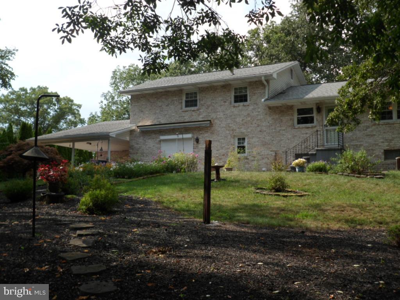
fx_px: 485
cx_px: 200
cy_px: 150
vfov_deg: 34.3
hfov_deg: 44.8
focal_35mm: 42
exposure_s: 1/500
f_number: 4.2
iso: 120
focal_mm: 7.8
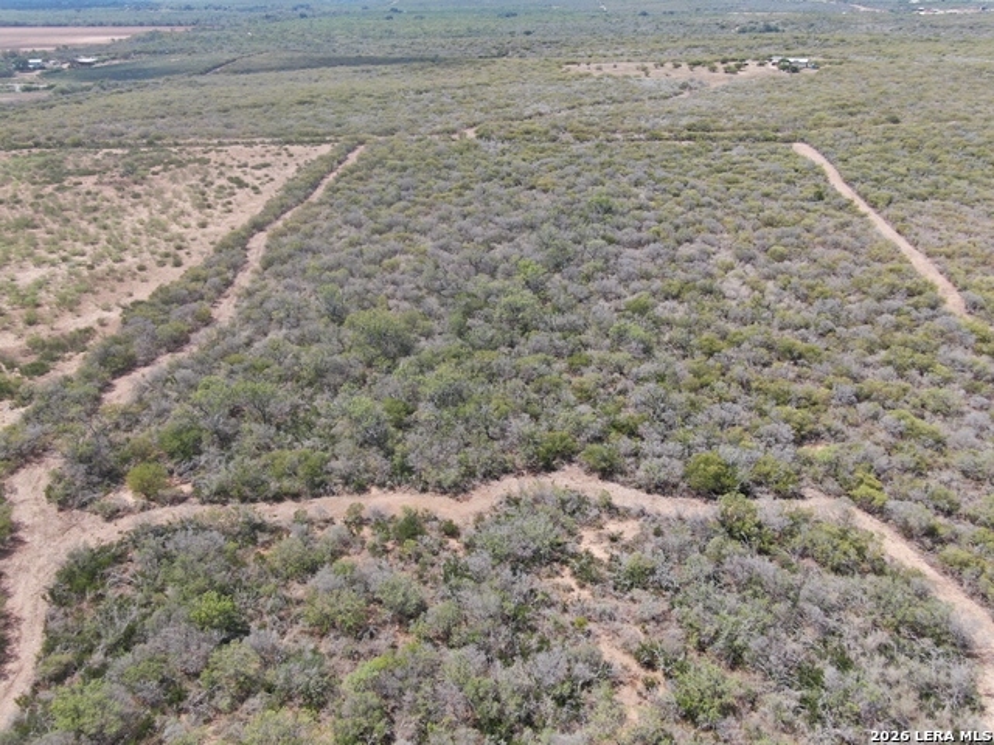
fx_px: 833
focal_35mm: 29
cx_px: 497
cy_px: 372
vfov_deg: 48.2
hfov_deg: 61.7
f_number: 3
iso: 100
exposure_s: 1/640
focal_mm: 5.11
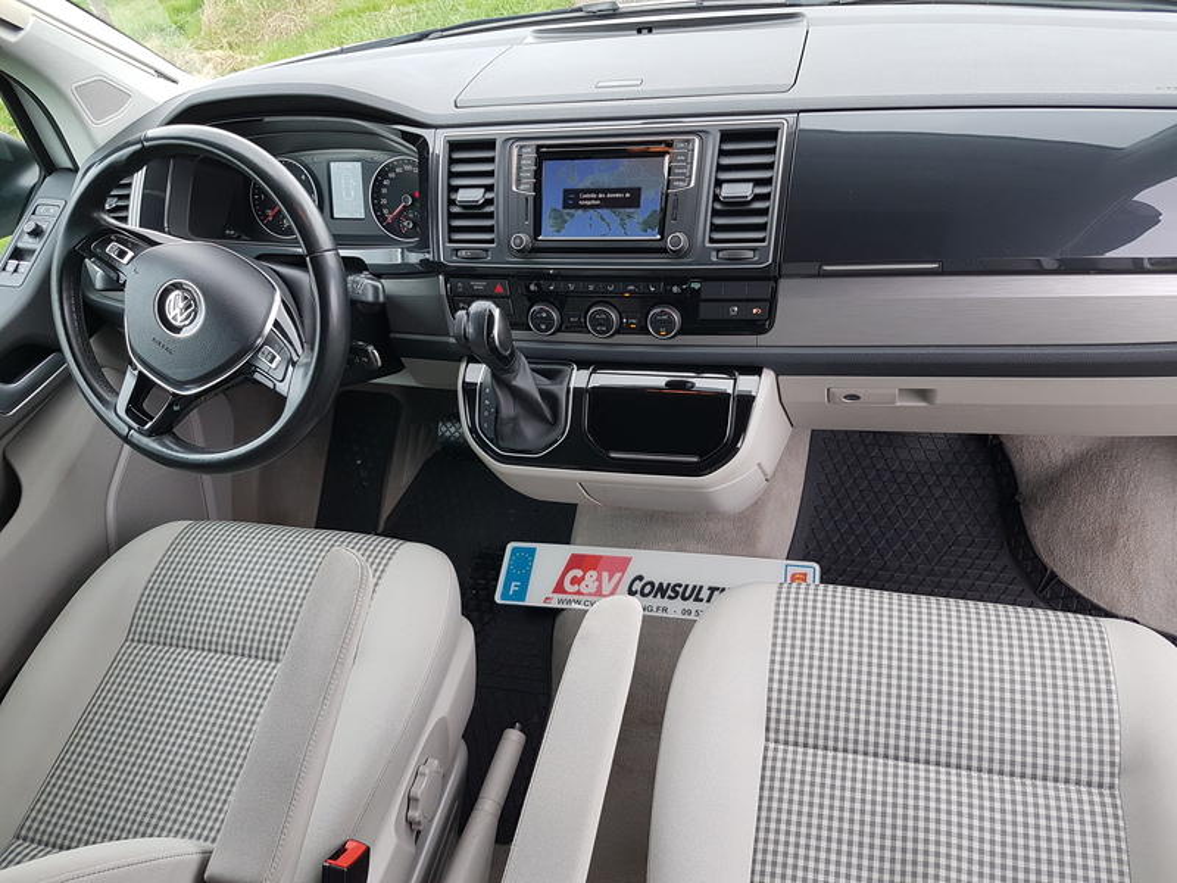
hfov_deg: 67.3
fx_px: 884
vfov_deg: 53.1
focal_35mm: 26
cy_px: 442
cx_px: 588
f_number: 1.7
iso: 64
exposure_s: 1/100
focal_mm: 4.2
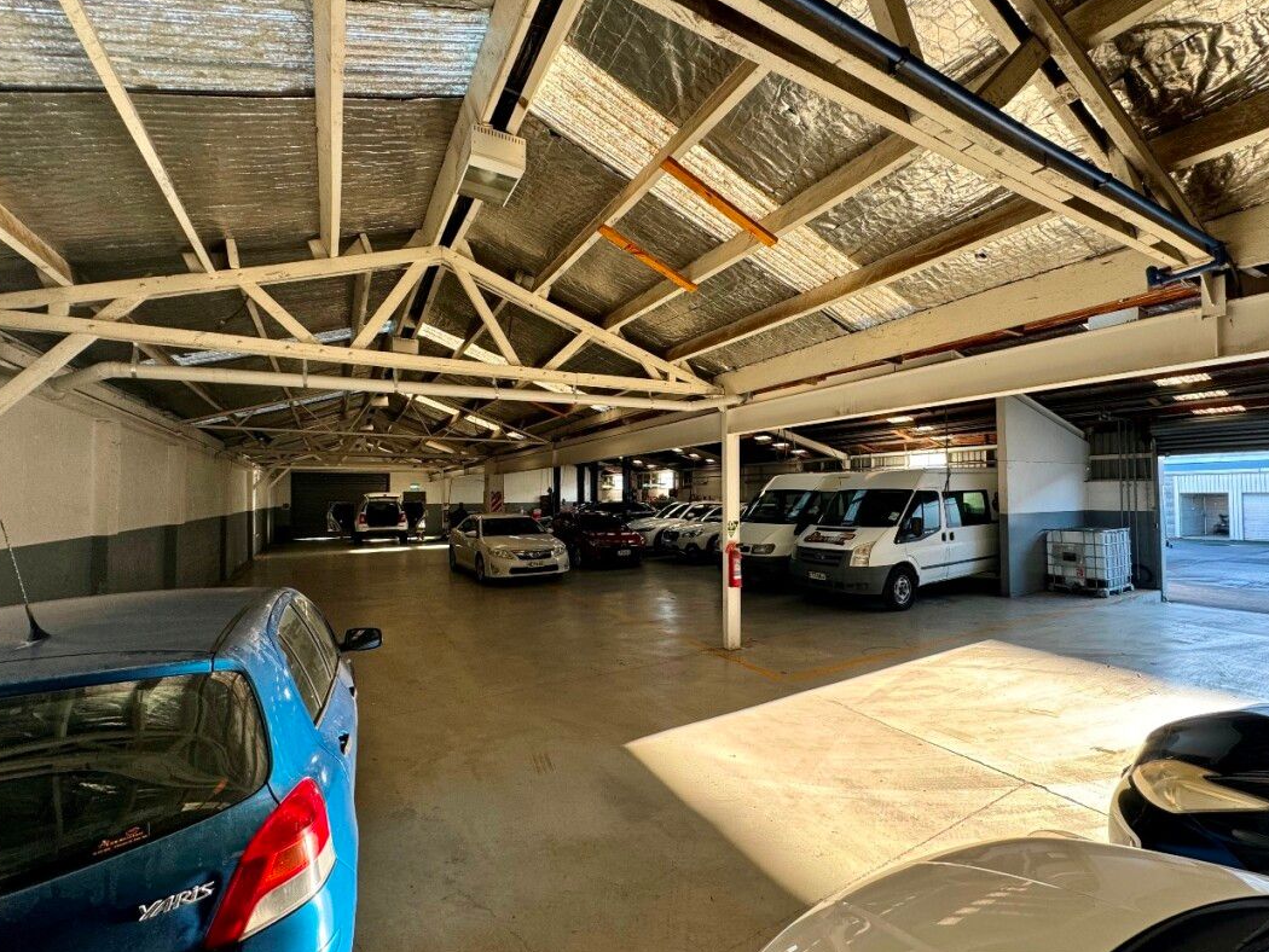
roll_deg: +0.5
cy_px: 476
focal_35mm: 16
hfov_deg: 94.1
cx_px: 707
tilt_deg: +3.3
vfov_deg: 78.1
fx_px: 587
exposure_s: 1/99
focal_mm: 2.22
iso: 160
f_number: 2.2
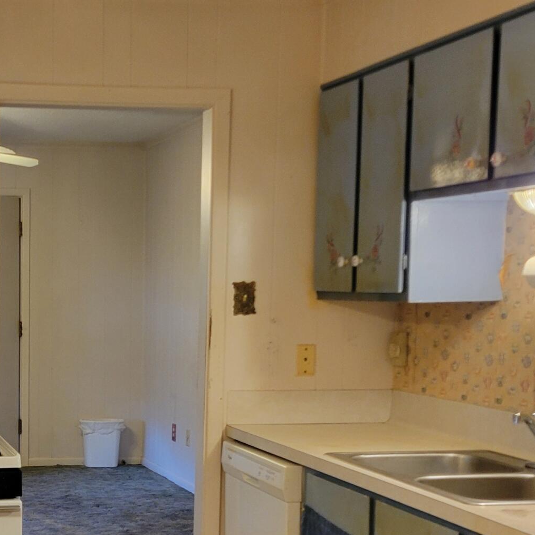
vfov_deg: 25.0
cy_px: 408
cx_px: 21
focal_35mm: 68
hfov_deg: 24.4
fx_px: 1189
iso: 200
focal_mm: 5.4
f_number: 1.8
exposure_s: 1/40
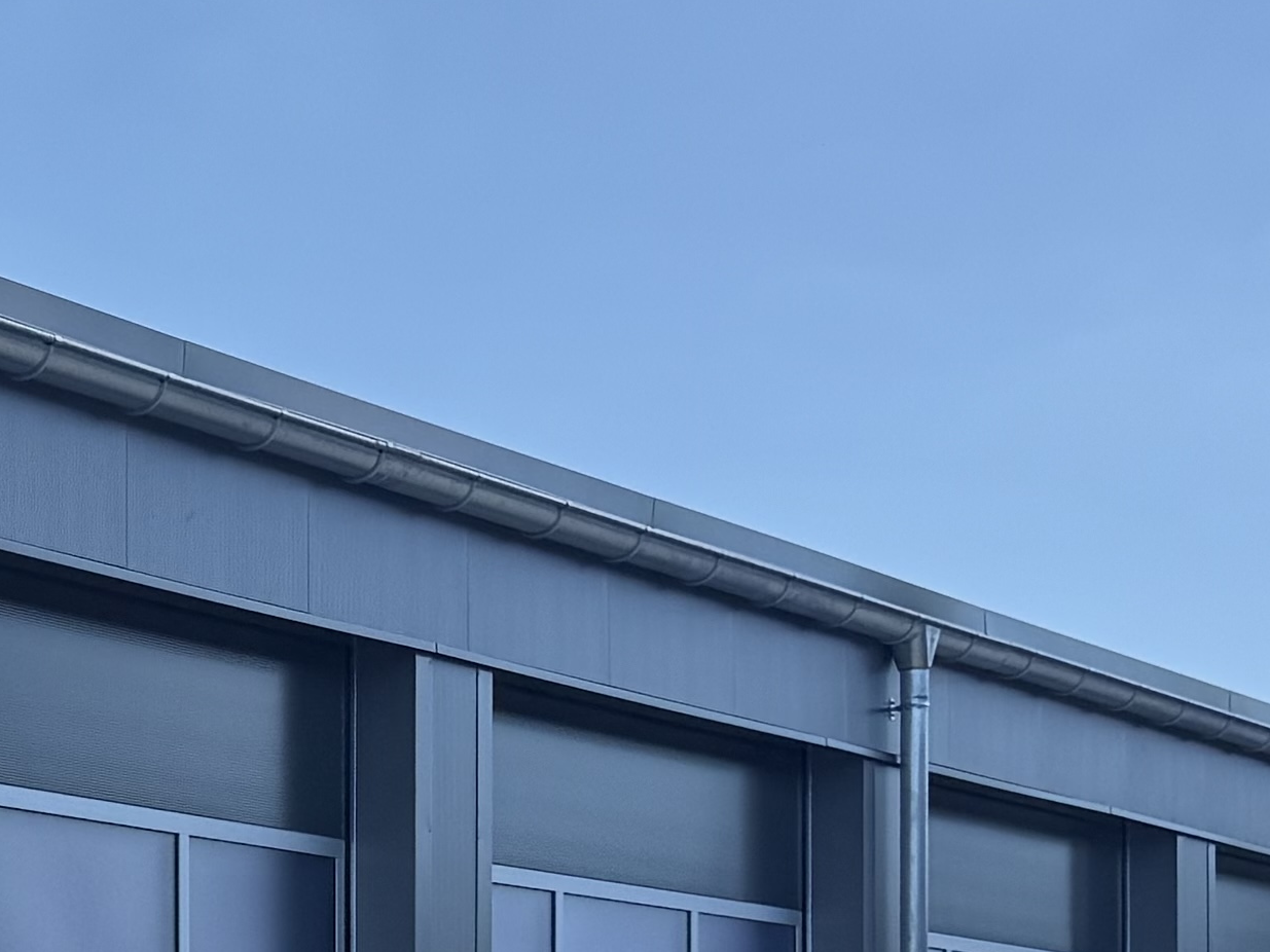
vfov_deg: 12.9
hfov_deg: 16.8
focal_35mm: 111
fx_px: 4072
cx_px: -326
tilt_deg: +0.2
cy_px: 1235
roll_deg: +1.0
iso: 80
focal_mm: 6.76
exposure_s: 1/3584
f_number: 1.78
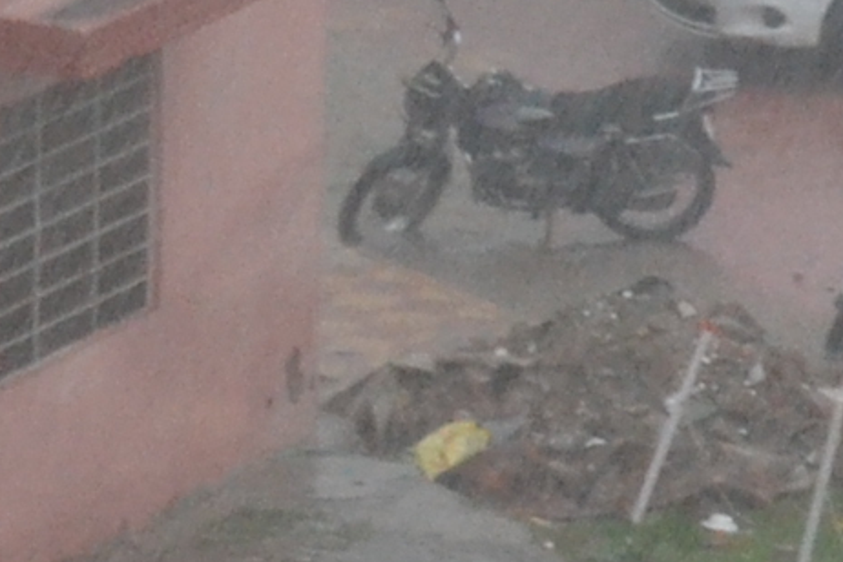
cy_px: -1031
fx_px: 14464
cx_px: 1341
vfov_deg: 2.2
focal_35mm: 618
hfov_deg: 3.3
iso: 1800
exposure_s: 1/125
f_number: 5.6
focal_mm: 55
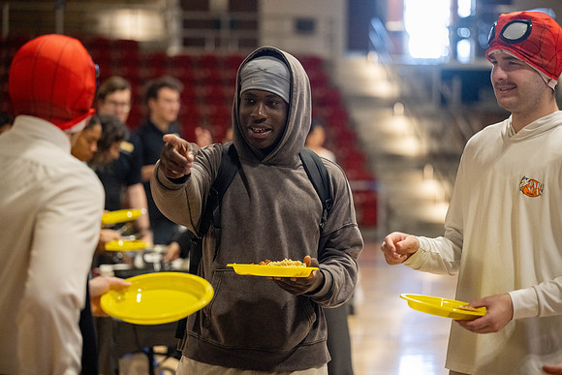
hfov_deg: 19.5
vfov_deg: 13.0
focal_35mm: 105
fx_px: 1639
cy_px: 188
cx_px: 281
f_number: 2.8
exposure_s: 1/250
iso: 5000
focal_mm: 105
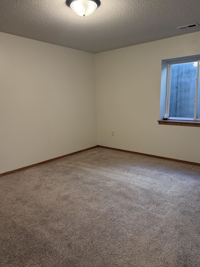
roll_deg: +1.1
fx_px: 193
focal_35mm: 25
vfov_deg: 69.4
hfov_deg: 54.9
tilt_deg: -11.7
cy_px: 137
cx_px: 103
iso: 200
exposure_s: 1/151
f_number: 1.78
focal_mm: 6.76
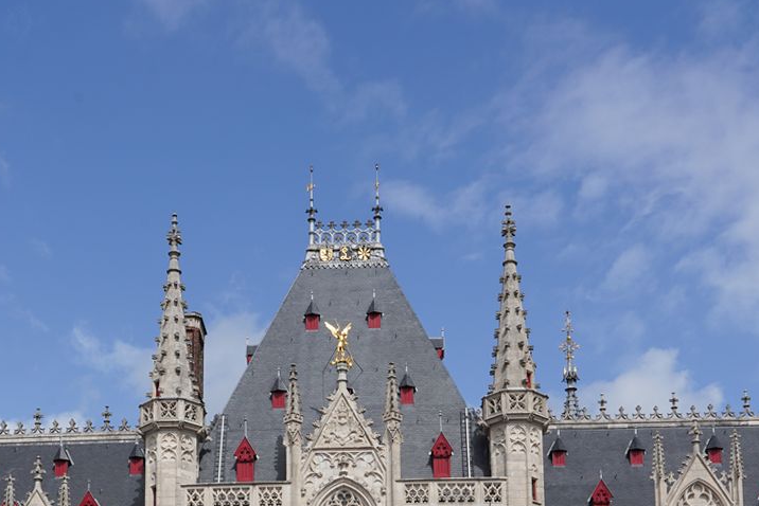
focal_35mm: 67
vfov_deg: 18.6
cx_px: 338
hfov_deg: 30.0
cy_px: 695
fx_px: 1413
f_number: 18
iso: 100
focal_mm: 24
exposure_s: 1/100
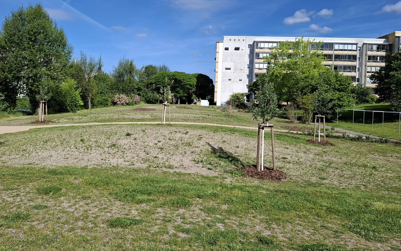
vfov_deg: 45.7
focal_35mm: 27
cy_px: 98
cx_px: 190
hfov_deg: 68.3
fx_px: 295
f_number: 1.8
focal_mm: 5.54
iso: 50
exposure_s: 1/1698
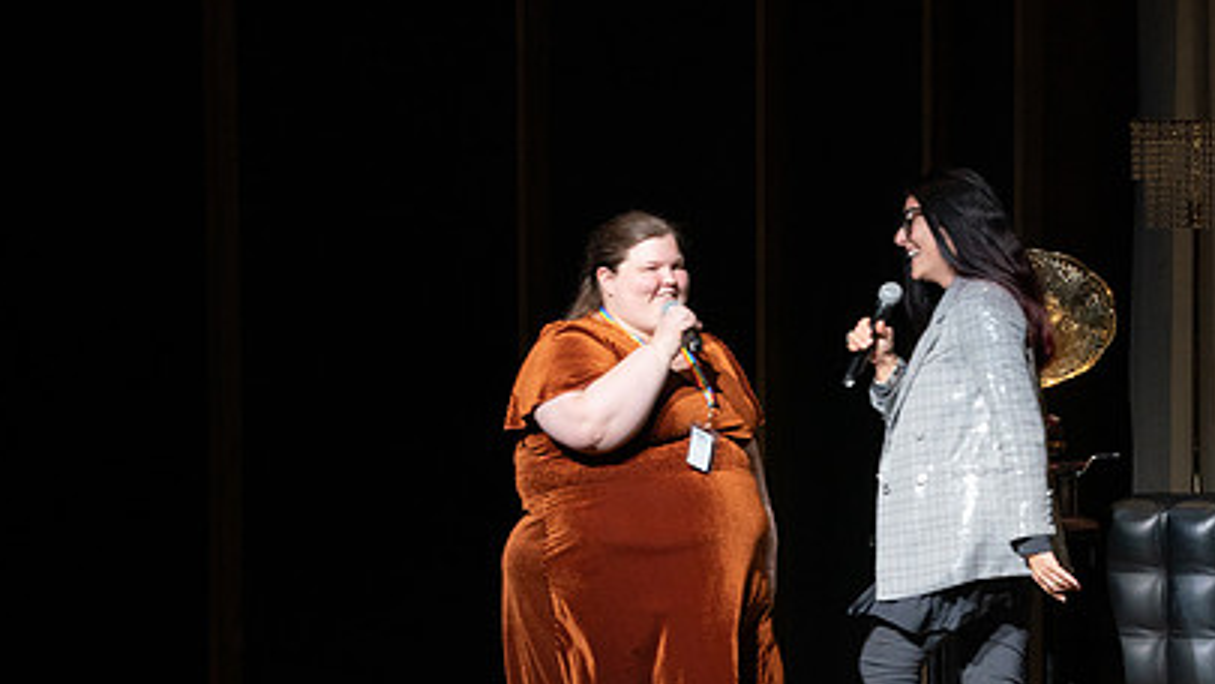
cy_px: 550
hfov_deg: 7.2
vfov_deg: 4.1
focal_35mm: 300
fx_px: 9667
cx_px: 780
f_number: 14
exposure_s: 1/160
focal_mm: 200
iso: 3200
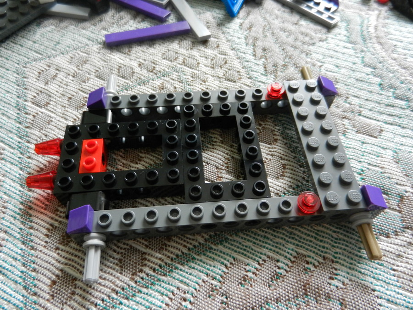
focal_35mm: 25
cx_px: 206
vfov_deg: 54.9
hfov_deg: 69.4
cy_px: 155
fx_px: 298
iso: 400
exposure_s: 1/13
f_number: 3.5
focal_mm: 4.5
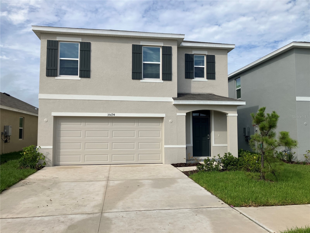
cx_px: 155
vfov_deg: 49.7
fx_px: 251
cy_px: 116
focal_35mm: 28
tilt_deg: +4.2
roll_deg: +0.5
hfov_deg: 63.4
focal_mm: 3.99
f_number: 1.8
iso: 32
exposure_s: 1/3040
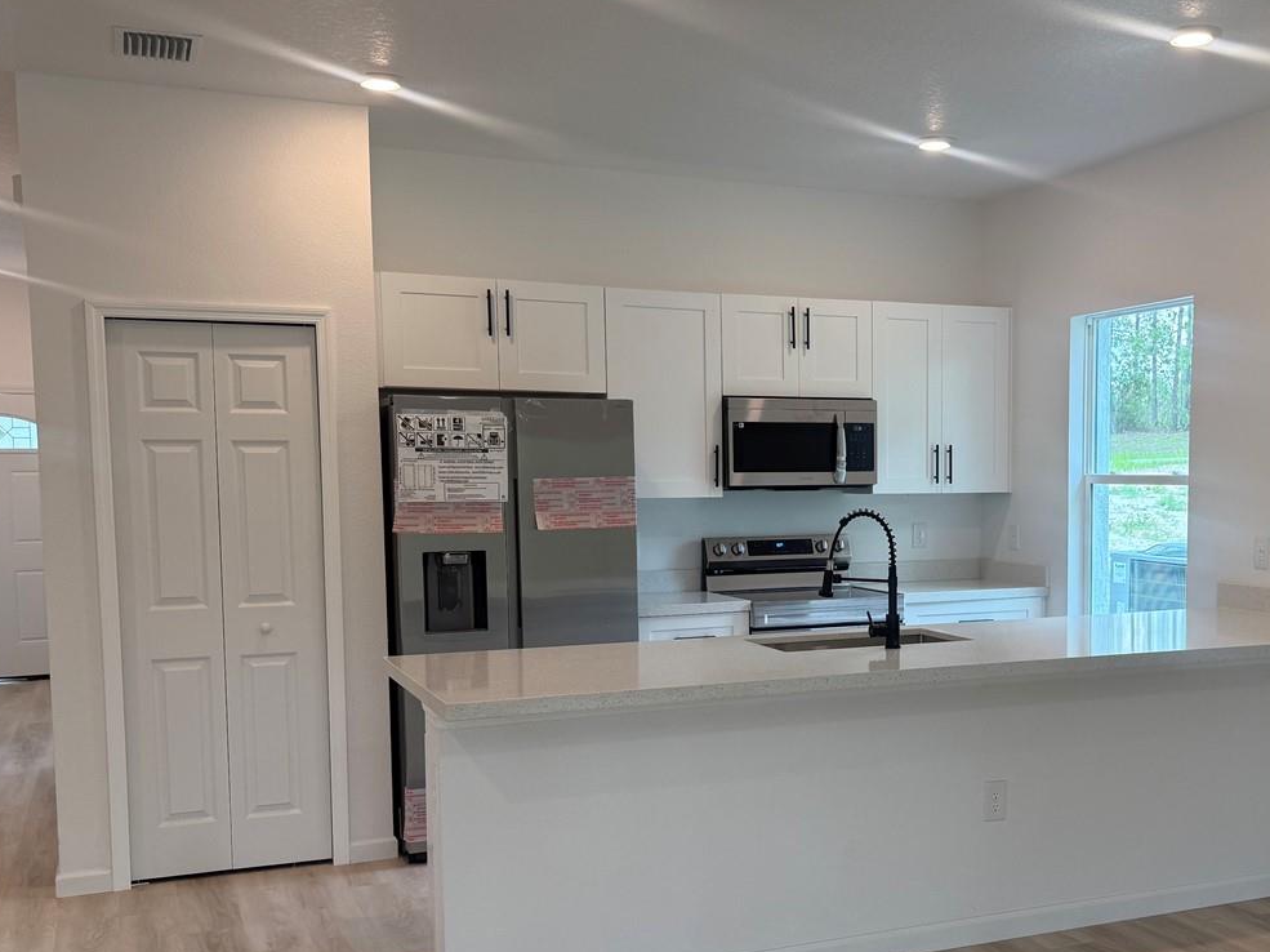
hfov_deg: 47.1
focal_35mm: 39
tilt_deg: -3.6
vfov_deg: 36.6
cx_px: 847
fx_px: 1430
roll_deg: -0.2
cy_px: 577
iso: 100
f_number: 1.78
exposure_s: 1/158
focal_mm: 6.76
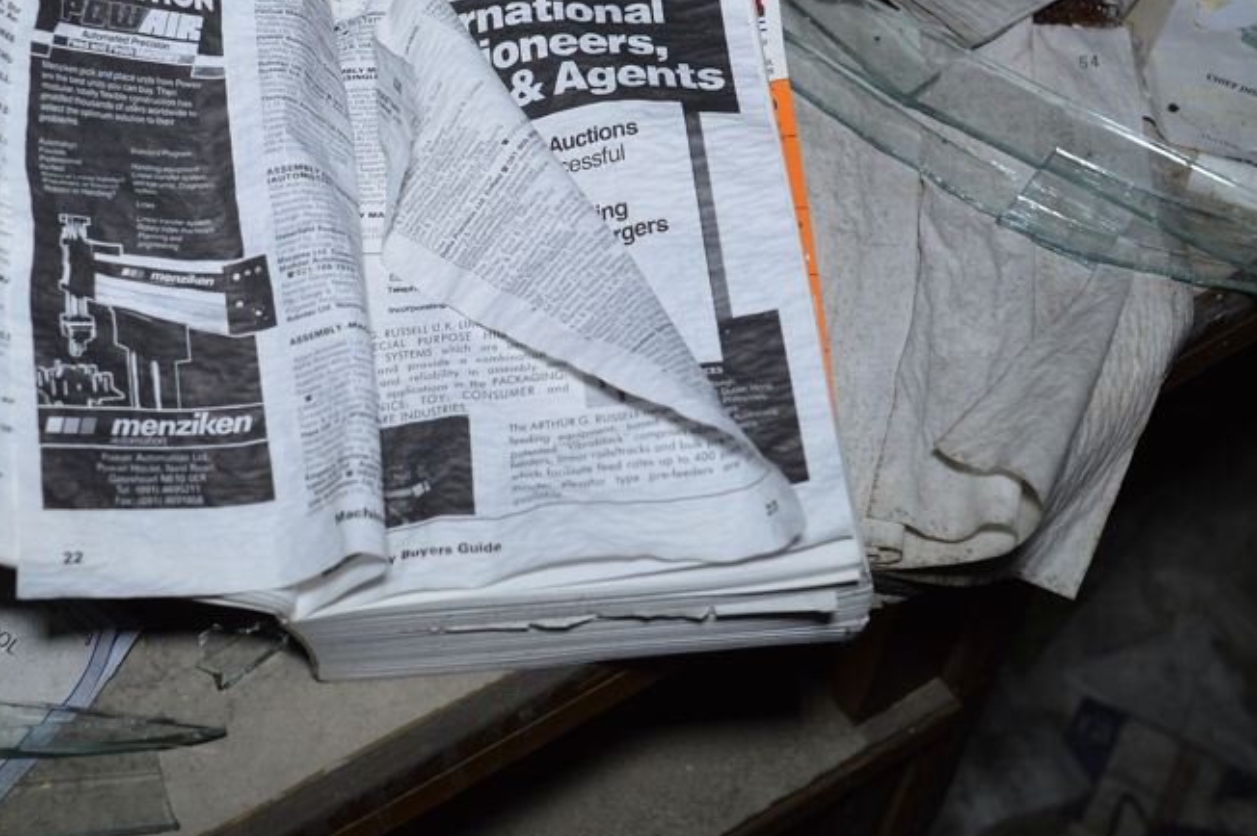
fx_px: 1605
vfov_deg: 28.8
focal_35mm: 46
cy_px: 227
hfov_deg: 42.2
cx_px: 416
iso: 400
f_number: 4.5
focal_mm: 20
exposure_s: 1/80
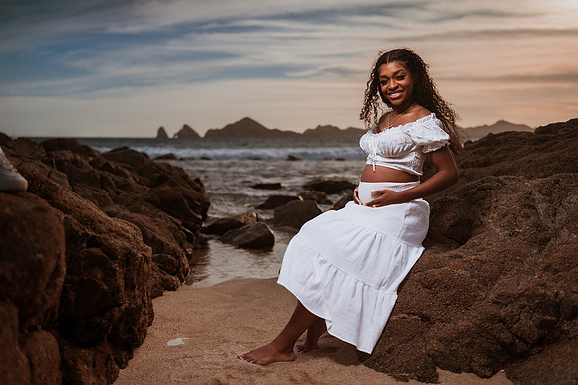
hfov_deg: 53.5
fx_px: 574
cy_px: 193
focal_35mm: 36
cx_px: 285
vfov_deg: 37.1
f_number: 1.8
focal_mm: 35
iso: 80
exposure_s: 1/8000
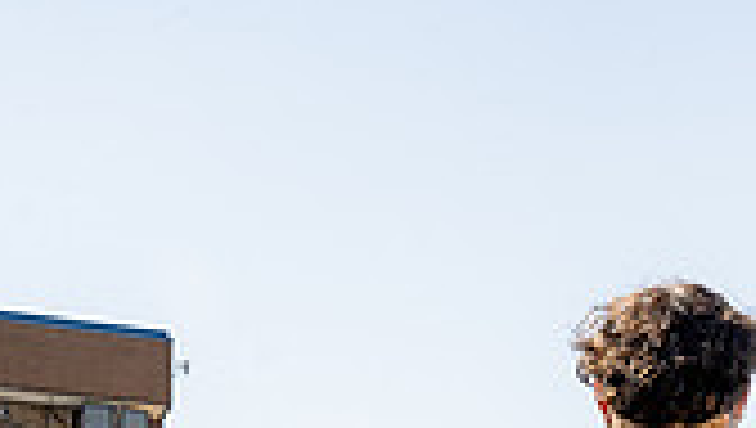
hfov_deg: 21.4
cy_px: 973
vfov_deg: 10.8
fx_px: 1967
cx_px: 648
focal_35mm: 98
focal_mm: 35
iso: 320
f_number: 11
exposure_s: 1/250
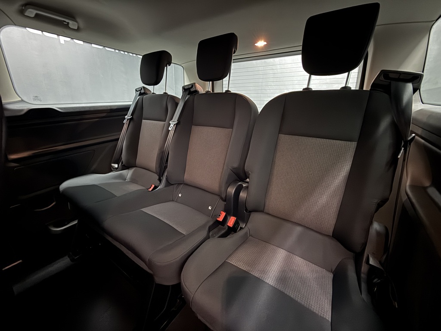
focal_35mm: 14
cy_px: 166
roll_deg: -2.2
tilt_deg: -17.9
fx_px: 178
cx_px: 220
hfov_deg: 102.1
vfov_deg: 85.7
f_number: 2.2
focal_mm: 2.22
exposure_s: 1/8
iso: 800
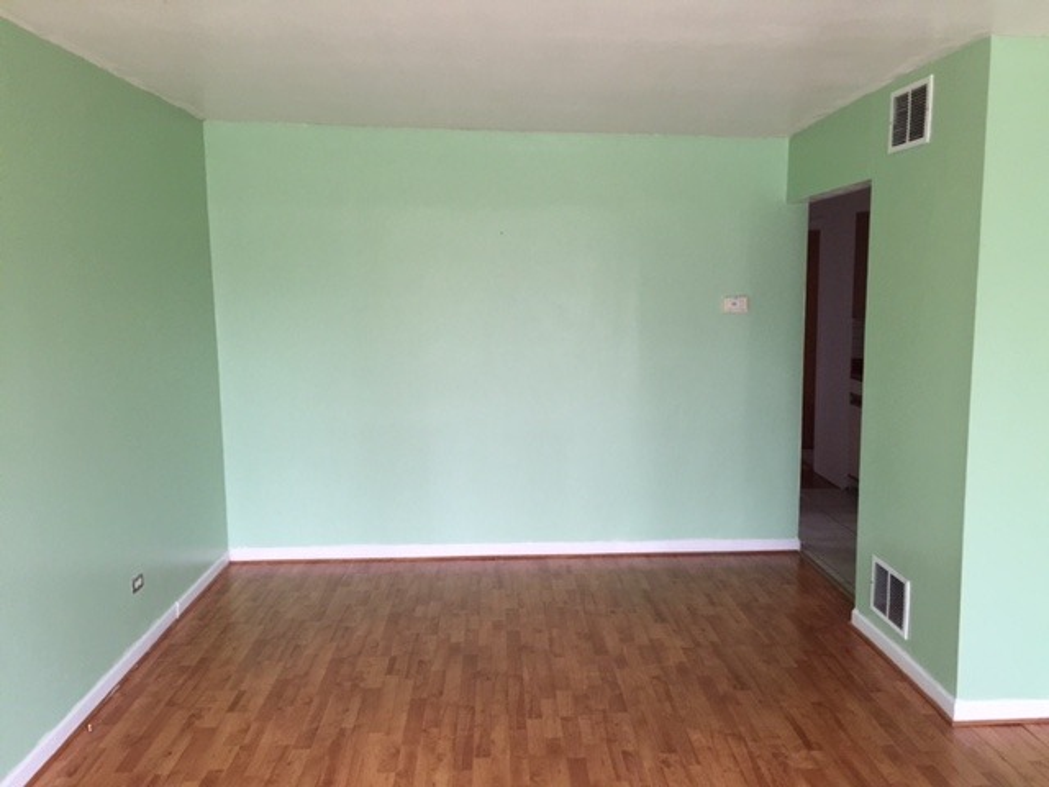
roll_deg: +0.3
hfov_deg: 61.7
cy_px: 394
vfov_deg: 48.2
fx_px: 879
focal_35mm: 29
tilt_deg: -5.8
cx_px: 524
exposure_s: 1/15
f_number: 2.2
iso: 125
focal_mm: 4.15
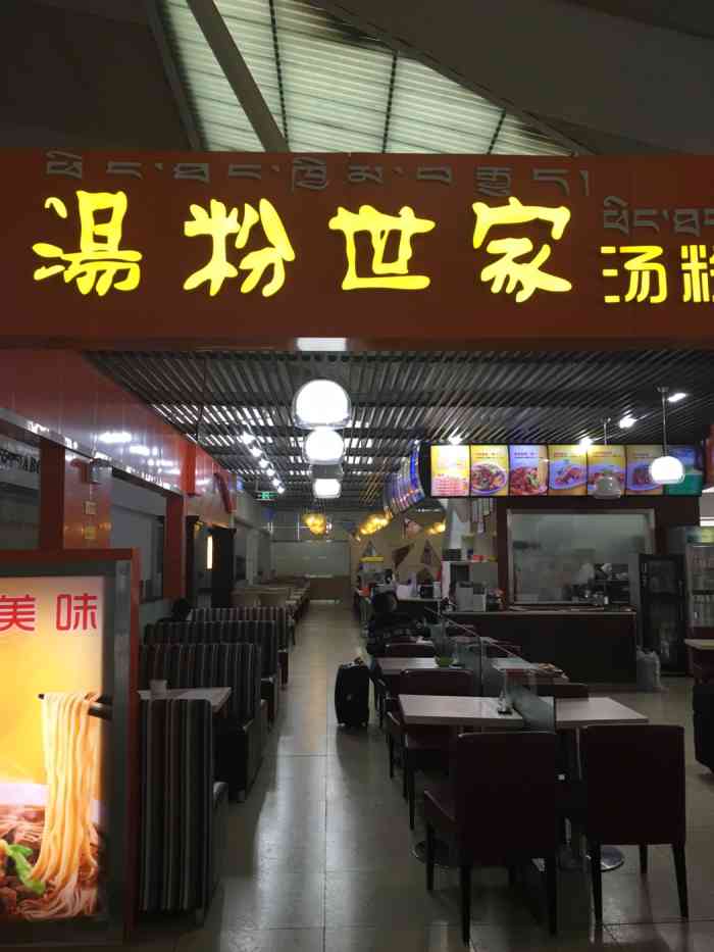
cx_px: 357
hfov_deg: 48.2
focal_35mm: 29
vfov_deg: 61.7
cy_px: 476
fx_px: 797
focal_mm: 4.15
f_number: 2.2
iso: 40
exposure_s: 1/33
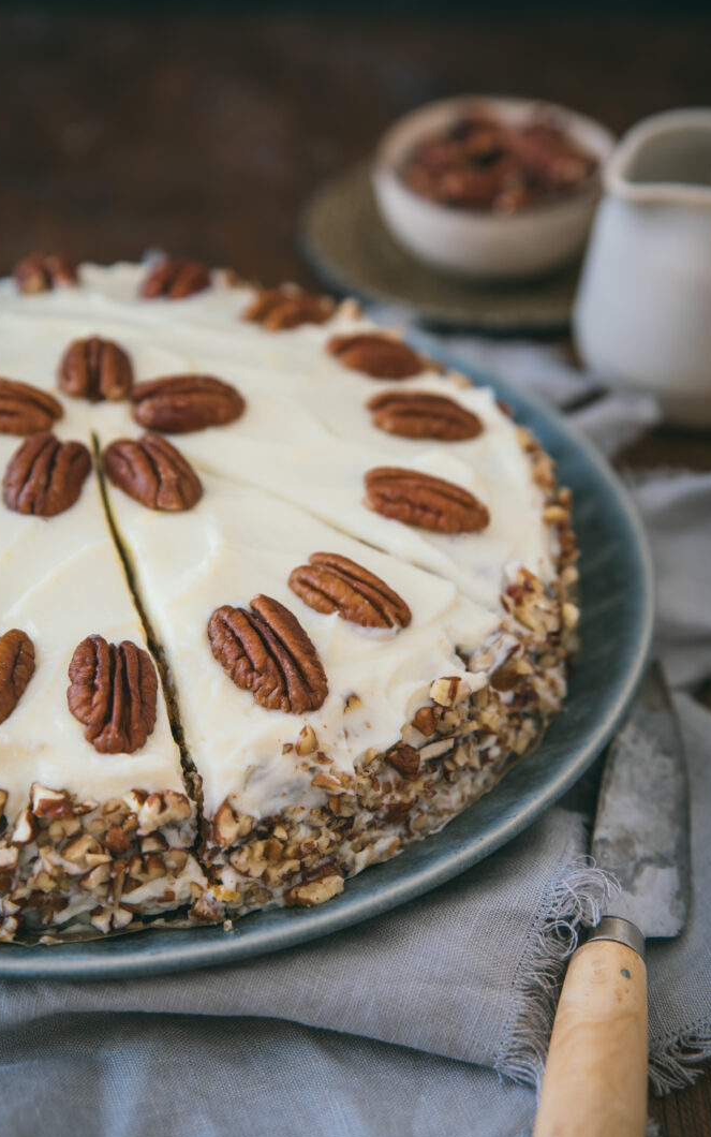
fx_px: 2262
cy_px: 592
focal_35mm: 73
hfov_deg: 17.9
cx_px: 327
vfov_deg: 28.2
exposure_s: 1/60
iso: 200
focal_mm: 66
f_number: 4
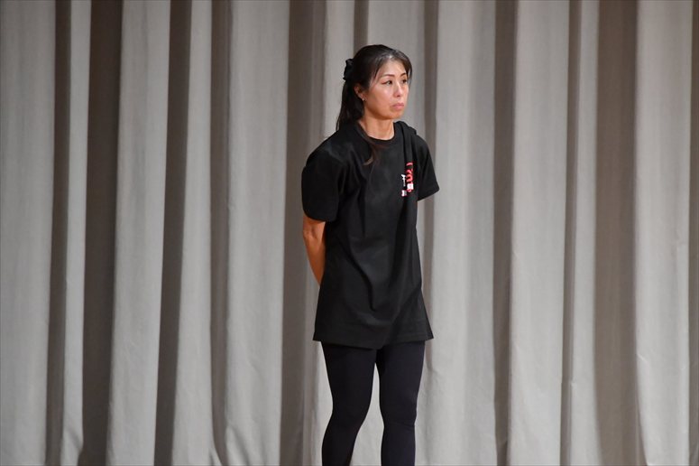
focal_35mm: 450
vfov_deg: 3.1
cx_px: 350
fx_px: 8733
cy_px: 233
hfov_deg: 4.6
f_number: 5.6
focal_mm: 300
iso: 6400
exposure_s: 1/400
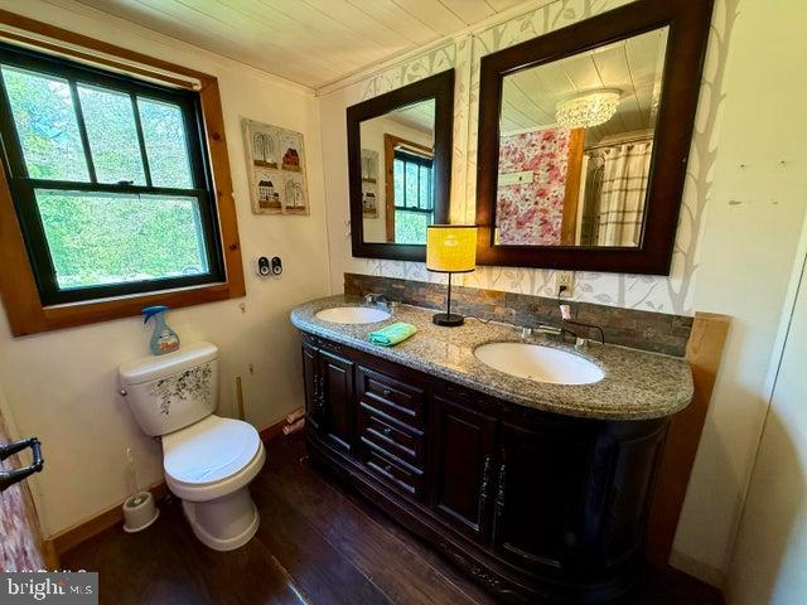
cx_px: 404
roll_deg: +1.8
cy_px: 302
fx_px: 326
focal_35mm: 14
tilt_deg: -12.4
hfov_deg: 102.1
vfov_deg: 85.7
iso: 320
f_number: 2.2
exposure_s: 1/120
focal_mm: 2.22
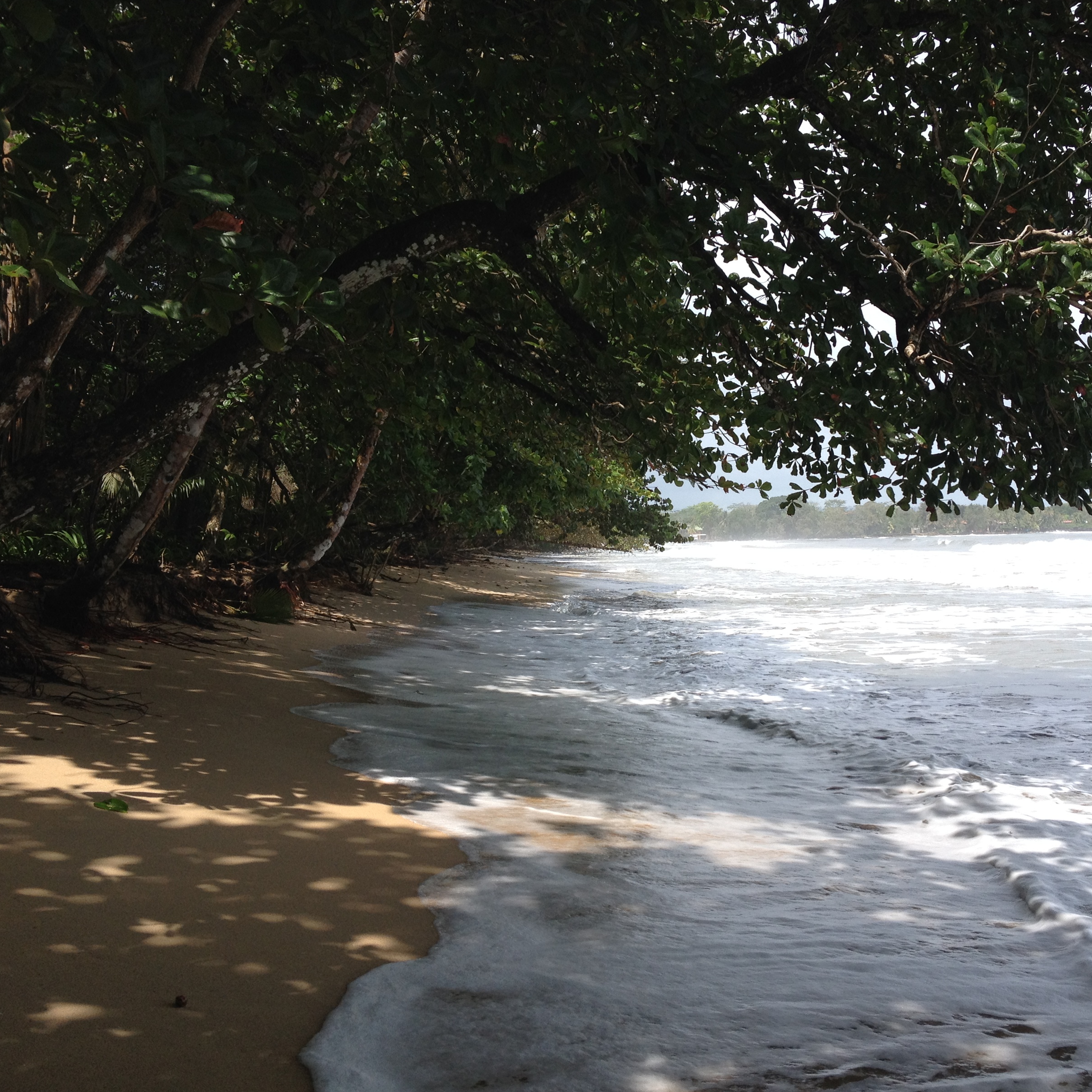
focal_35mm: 42
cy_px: 550
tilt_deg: -4.9
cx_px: 689
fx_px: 1499
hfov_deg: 39.7
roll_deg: +1.9
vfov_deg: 40.0
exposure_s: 1/1314
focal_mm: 4.28
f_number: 2.4
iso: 50
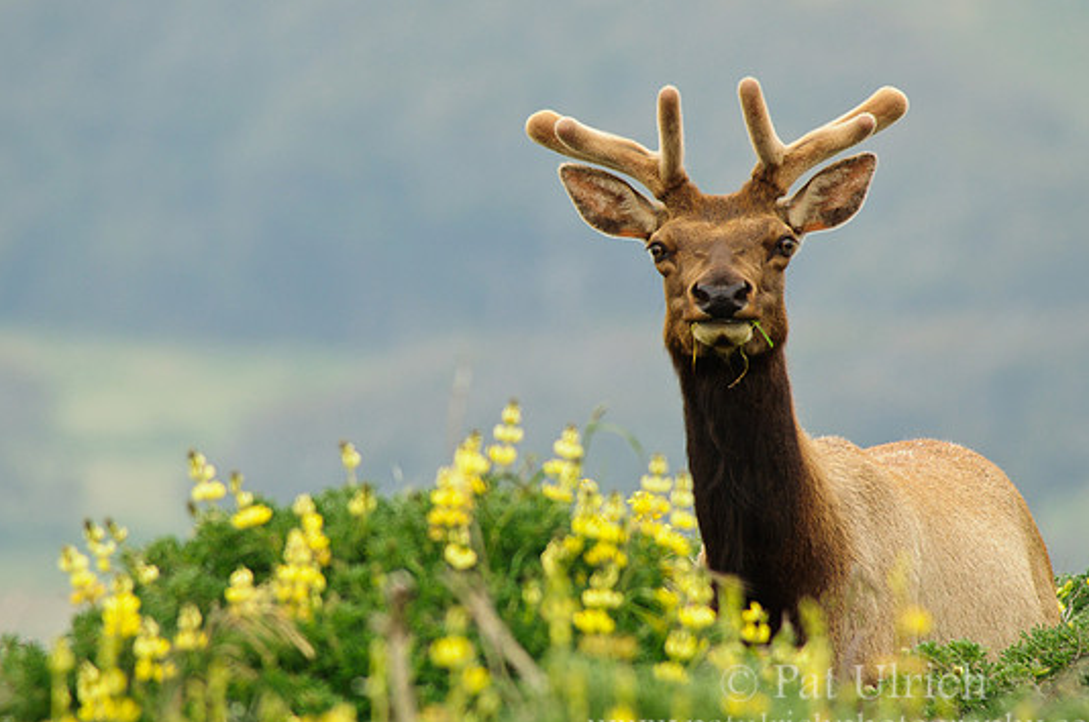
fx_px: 19687
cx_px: 538
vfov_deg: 2.1
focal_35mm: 652
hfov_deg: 3.2
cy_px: 360
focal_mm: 400
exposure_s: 1/320
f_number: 8
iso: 400
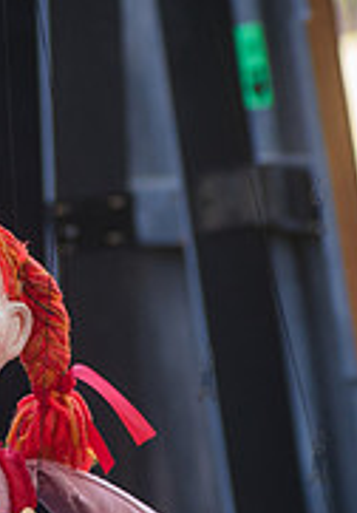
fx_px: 4765
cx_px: -1
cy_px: 380
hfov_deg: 4.3
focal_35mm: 330
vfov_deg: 6.2
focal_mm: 80
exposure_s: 1/200
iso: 500
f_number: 3.5
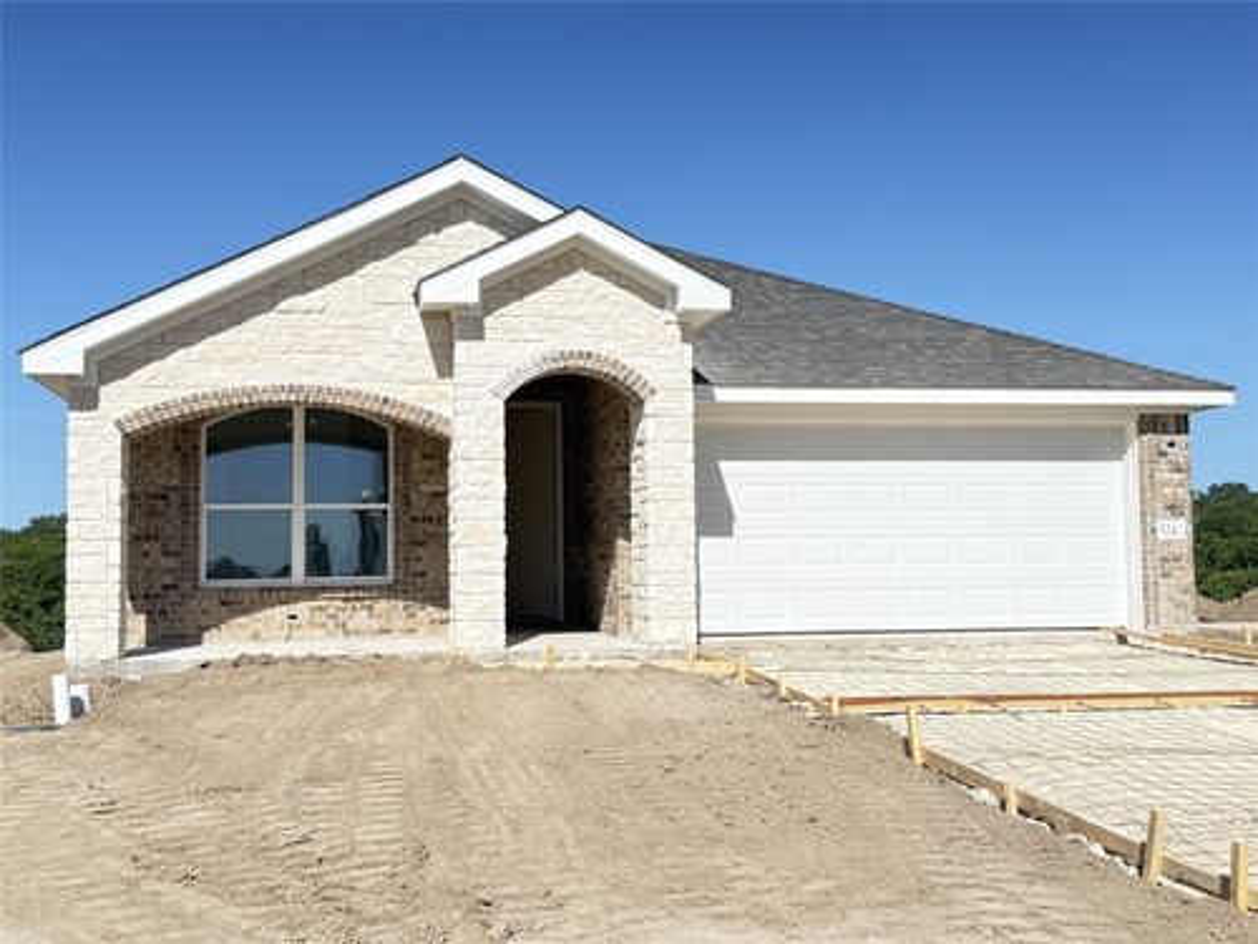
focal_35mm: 40
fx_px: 1454
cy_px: 472
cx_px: 629
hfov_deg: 46.8
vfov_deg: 36.0
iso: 100
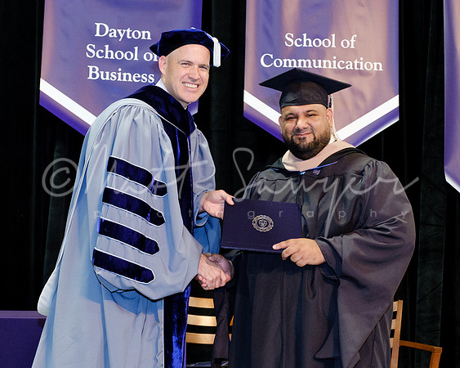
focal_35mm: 63
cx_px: 231
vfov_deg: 24.2
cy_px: 194
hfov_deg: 30.1
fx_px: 856
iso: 1600
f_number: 4
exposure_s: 1/125
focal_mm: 26.6
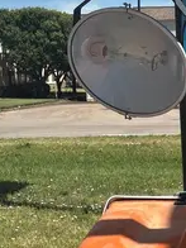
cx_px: 258
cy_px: 266
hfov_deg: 14.5
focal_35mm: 97
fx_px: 695
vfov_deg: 19.5
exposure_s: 1/4065
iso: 50
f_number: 1.6
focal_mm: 5.96
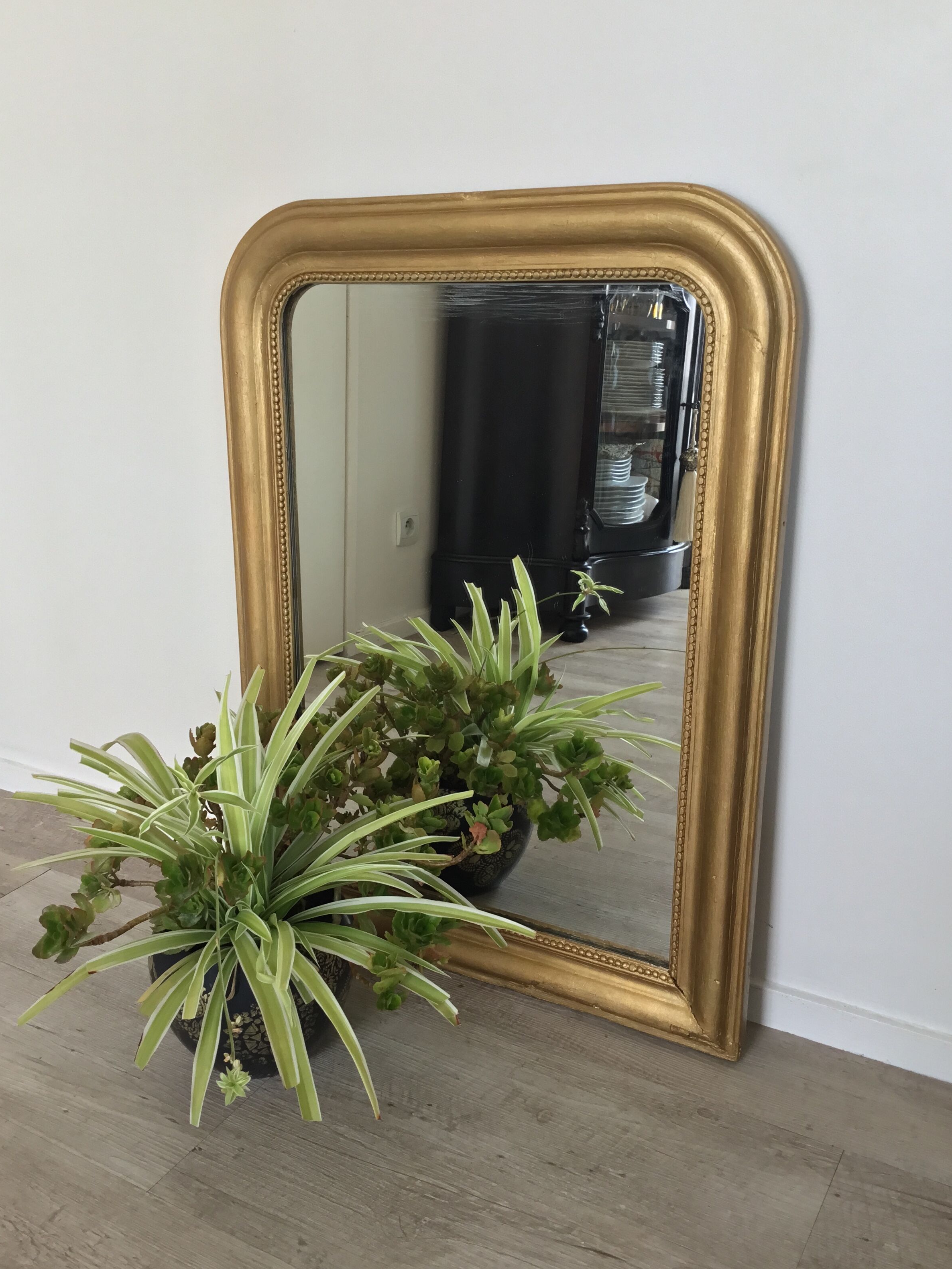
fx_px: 1173
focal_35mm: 32
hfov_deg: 44.2
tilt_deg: -19.7
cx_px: 470
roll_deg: +0.3
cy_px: 642
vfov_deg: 56.8
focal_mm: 3.3
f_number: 2.4
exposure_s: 1/33
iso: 32
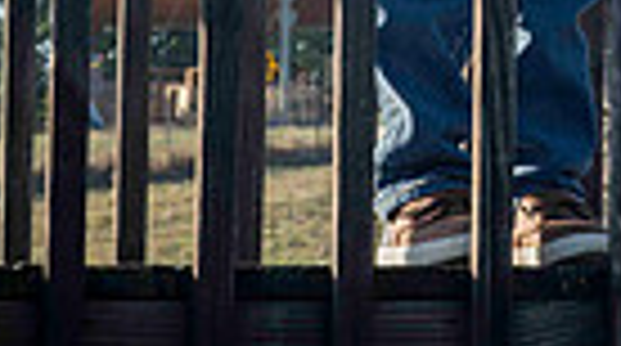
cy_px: -611
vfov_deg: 4.0
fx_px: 4782
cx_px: 603
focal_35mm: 291
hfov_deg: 7.4
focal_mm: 85
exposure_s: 1/400
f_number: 16
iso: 1250
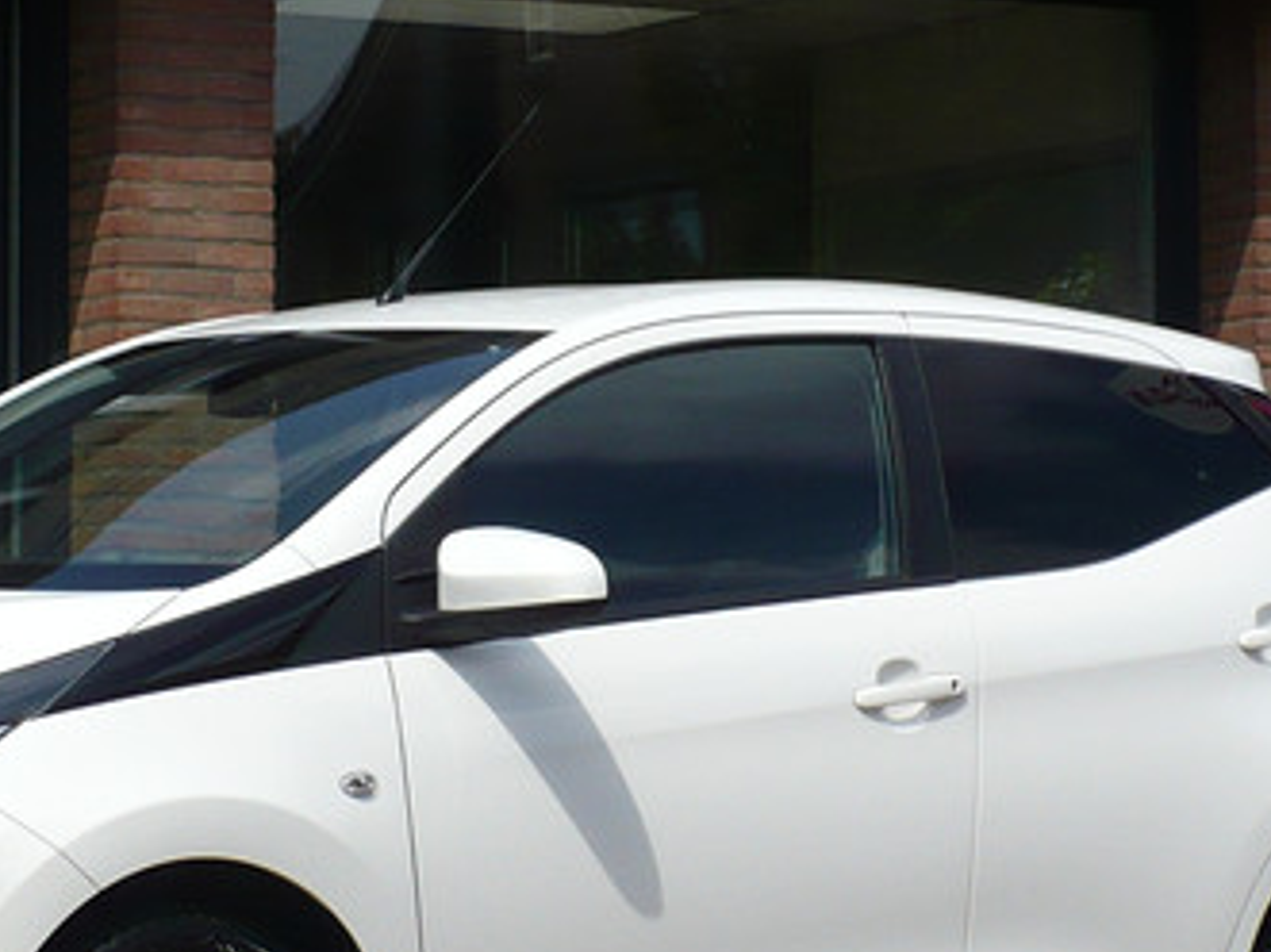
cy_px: 488
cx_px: 422
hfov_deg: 11.5
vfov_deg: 8.6
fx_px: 6313
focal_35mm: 172
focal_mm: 9.9
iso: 100
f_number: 9
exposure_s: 1/200
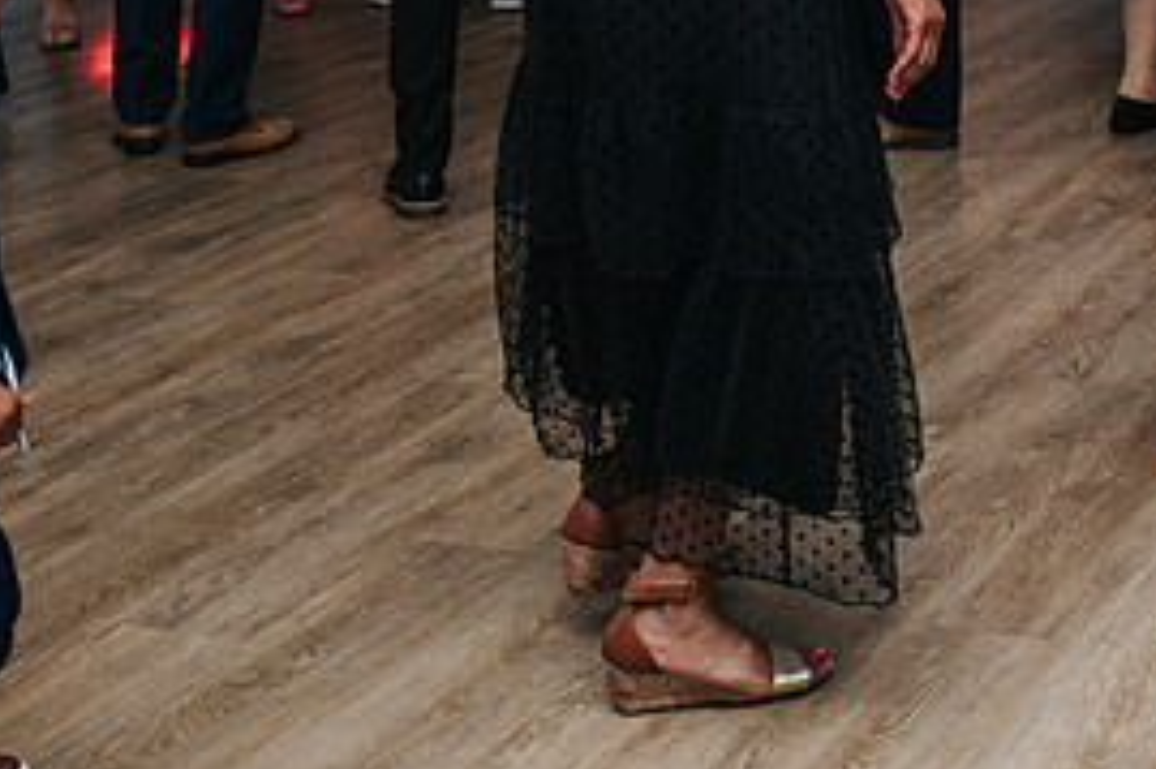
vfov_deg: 15.5
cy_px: -34
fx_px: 2760
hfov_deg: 22.4
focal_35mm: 86
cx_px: 1265
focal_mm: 35
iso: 800
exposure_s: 1/200
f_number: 3.2
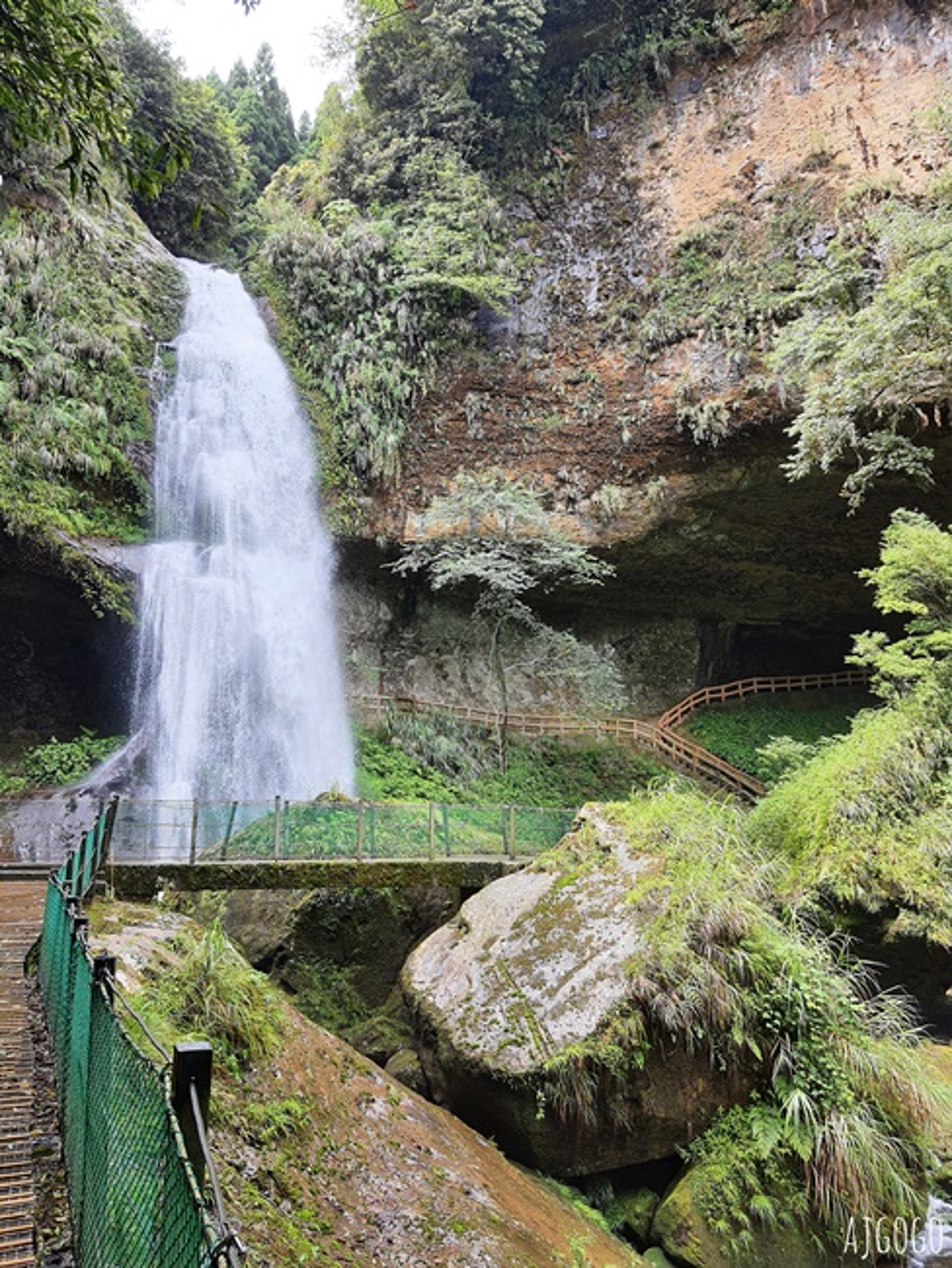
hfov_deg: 53.1
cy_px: 634
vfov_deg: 67.3
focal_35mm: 26
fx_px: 953
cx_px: 476
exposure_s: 1/277
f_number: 1.7
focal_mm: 4.32
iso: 50
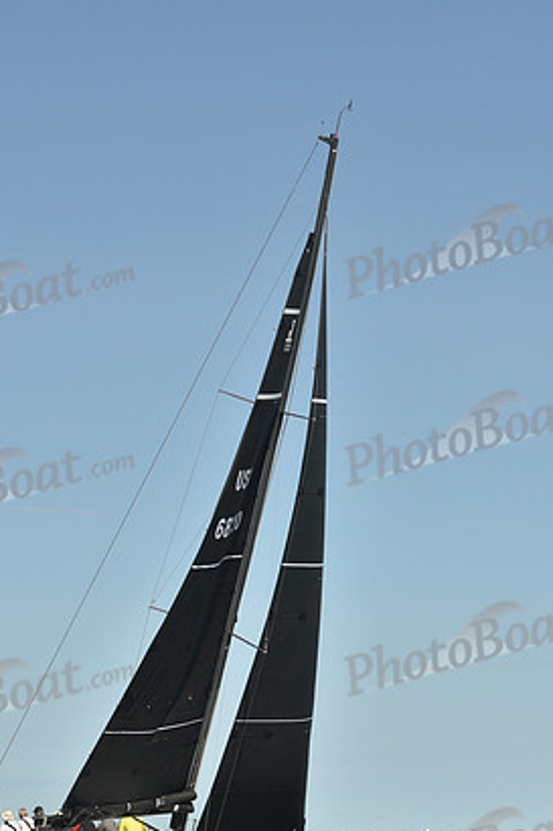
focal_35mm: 99
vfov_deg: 20.5
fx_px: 2283
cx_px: 240
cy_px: 568
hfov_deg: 13.8
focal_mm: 70
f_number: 10
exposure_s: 1/800
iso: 250
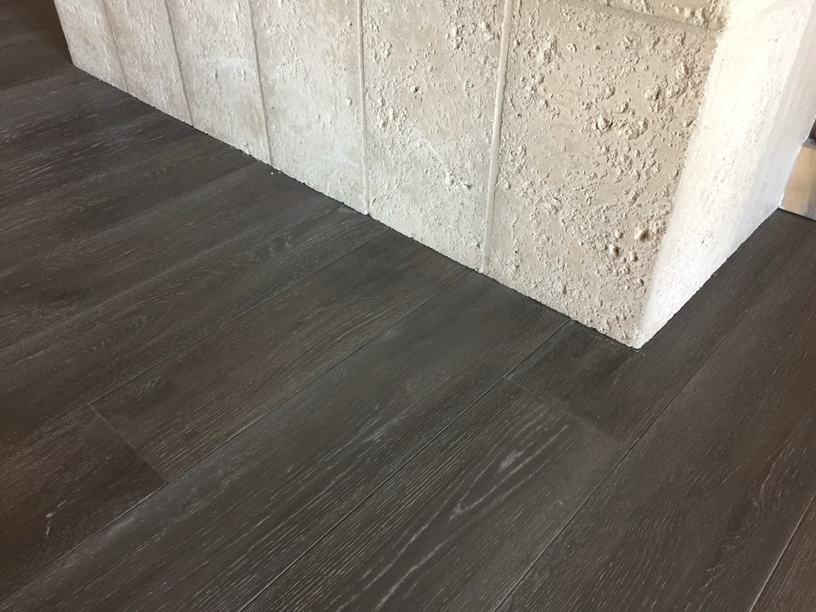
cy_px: 306
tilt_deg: -38.7
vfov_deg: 48.2
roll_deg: -0.9
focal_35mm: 29
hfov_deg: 61.7
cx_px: 408
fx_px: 684
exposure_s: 1/15
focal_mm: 4.15
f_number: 2.2
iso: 125
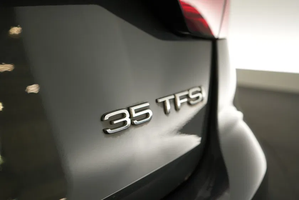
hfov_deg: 57.2
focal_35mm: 33
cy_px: 100
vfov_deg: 40.0
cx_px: 150
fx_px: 274
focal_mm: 33
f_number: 4
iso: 500
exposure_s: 1/60
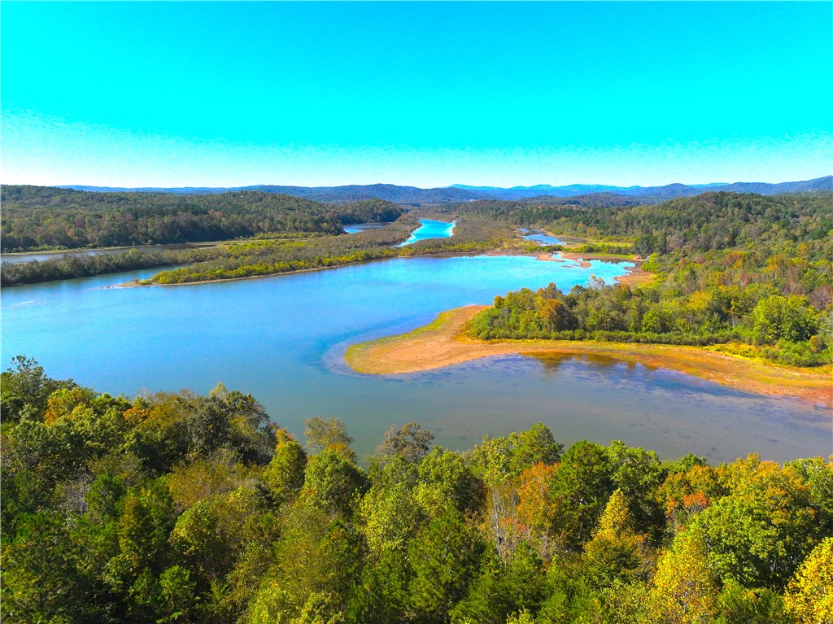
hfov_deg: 71.6
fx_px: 577
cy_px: 312
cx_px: 416
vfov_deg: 56.8
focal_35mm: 24
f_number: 2.8
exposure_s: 1/640
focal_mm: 12.29
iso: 110
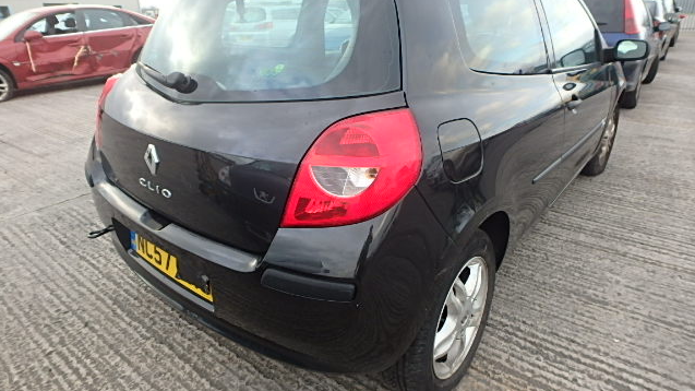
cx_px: 347
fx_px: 424
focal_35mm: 23
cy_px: 188
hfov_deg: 78.7
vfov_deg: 49.5
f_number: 3.5
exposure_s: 1/100
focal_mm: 3.7
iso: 125
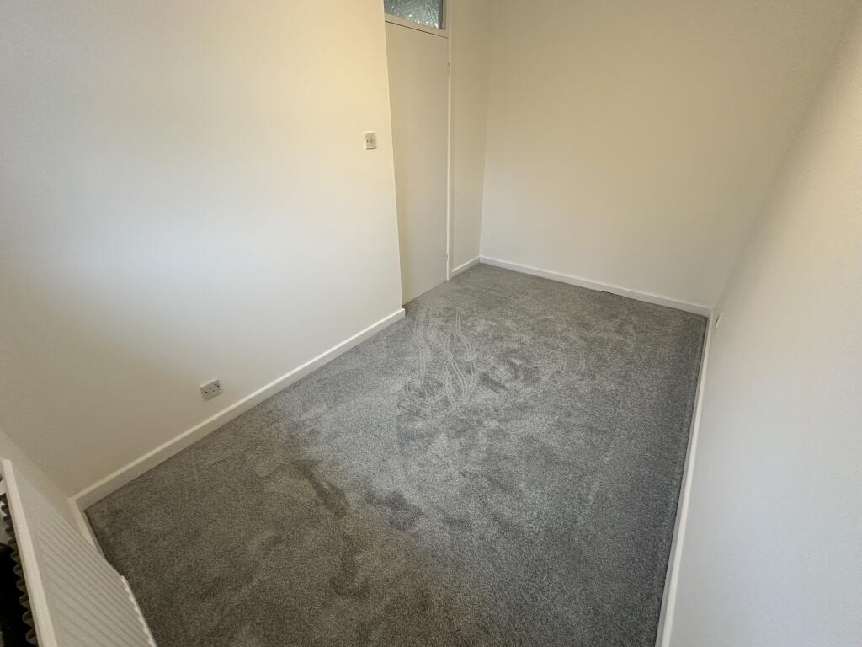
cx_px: 431
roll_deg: +0.8
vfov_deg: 85.7
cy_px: 324
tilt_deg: -29.5
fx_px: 349
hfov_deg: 102.1
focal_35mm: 14
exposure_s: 1/100
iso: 250
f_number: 2.2
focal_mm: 2.22
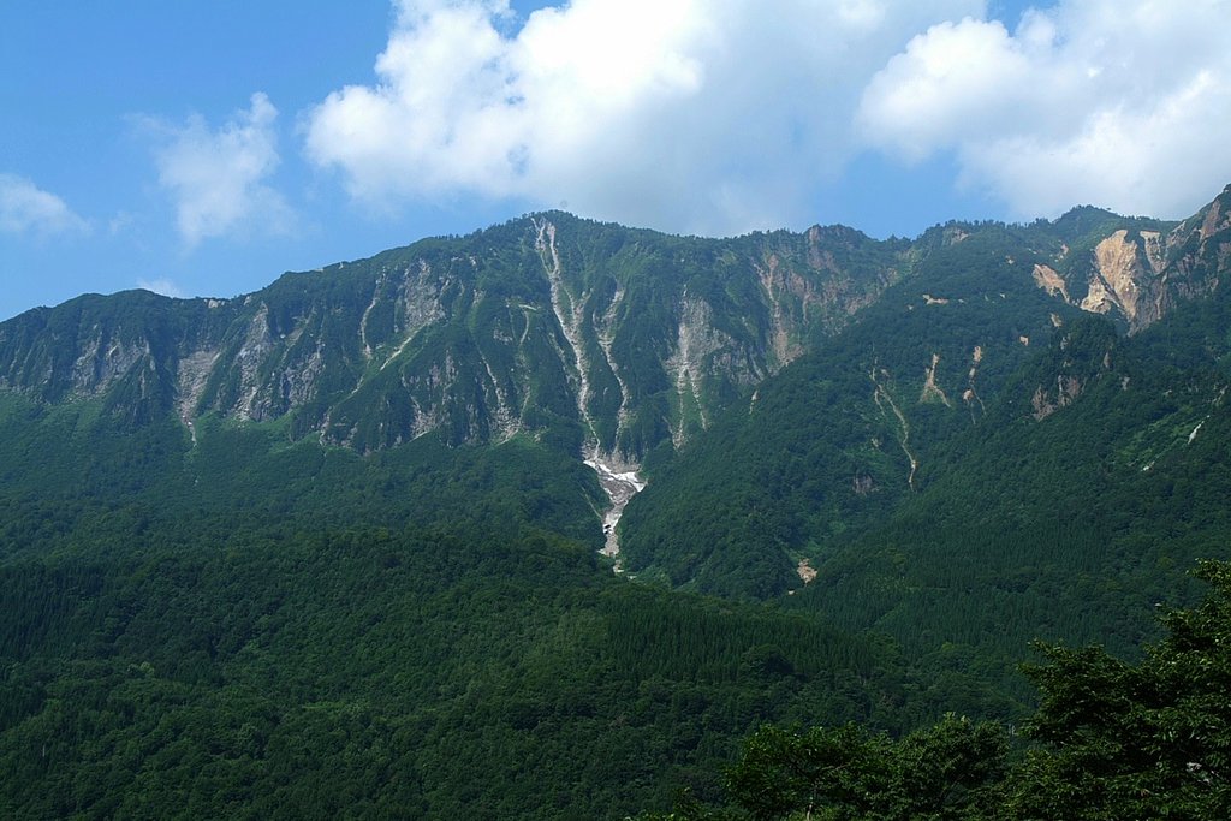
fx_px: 1402
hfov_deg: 47.4
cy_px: 410
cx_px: 616
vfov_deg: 32.6
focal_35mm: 41
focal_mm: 27
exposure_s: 1/180
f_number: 6.7
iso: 100
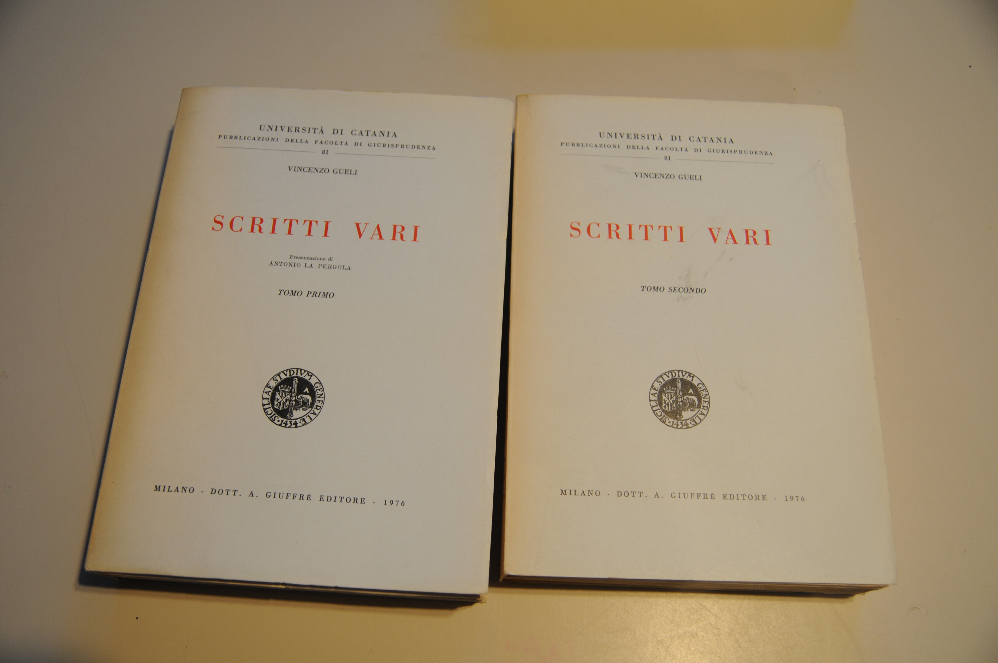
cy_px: 332
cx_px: 499
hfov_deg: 57.3
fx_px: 914
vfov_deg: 39.9
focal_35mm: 33
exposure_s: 1/40
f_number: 3.2
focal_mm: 22
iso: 200
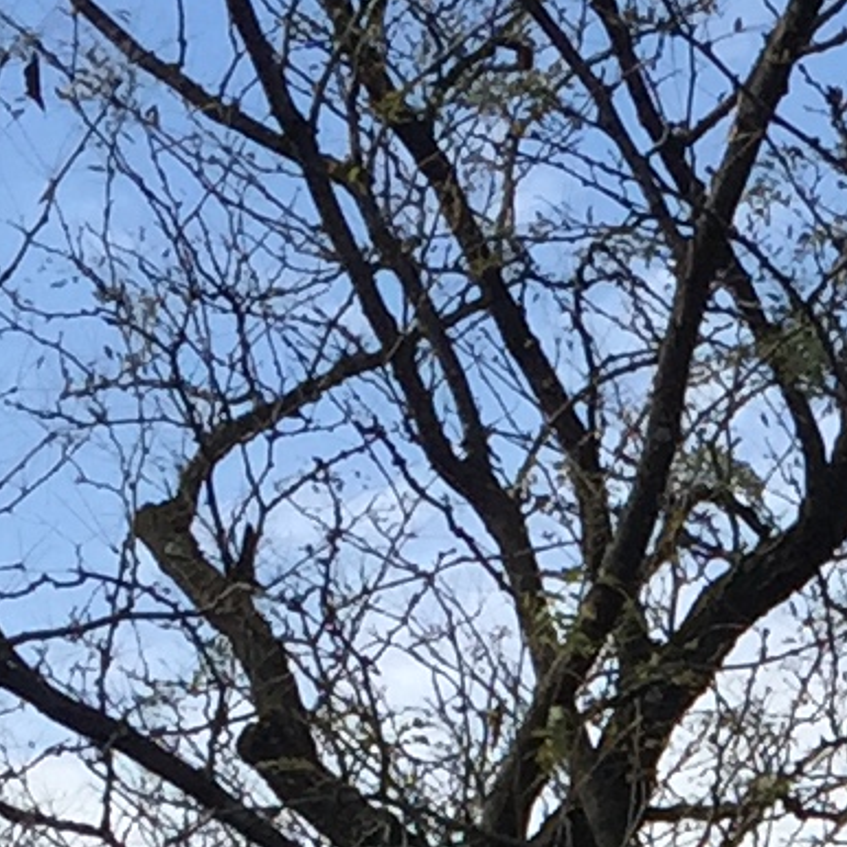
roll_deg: -0.1
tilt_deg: +3.4
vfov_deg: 7.5
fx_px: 6007
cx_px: 1962
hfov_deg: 7.6
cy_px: 2069
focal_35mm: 217
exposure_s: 1/1464
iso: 32
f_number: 2.2
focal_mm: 4.15
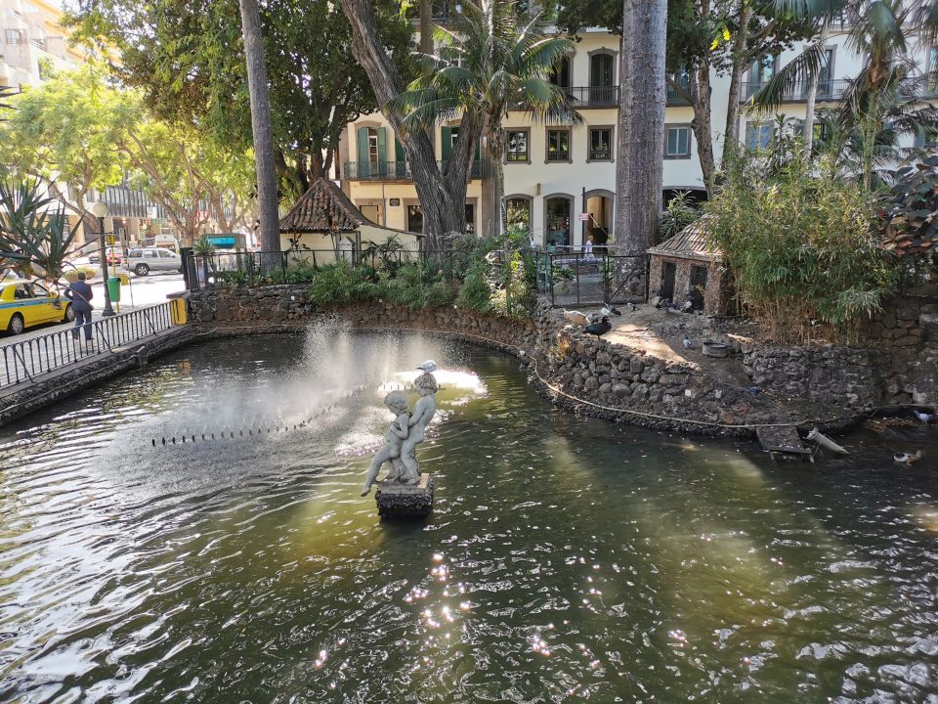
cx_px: 469
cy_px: 352
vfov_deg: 51.4
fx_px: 732
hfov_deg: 65.3
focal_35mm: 27
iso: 50
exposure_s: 1/185
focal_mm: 5.58
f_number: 1.8
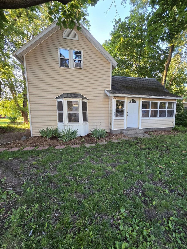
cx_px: 103
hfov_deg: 81.5
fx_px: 108
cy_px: 128
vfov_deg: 98.1
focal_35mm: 15
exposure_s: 1/120
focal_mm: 2.2
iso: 125
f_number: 1.9
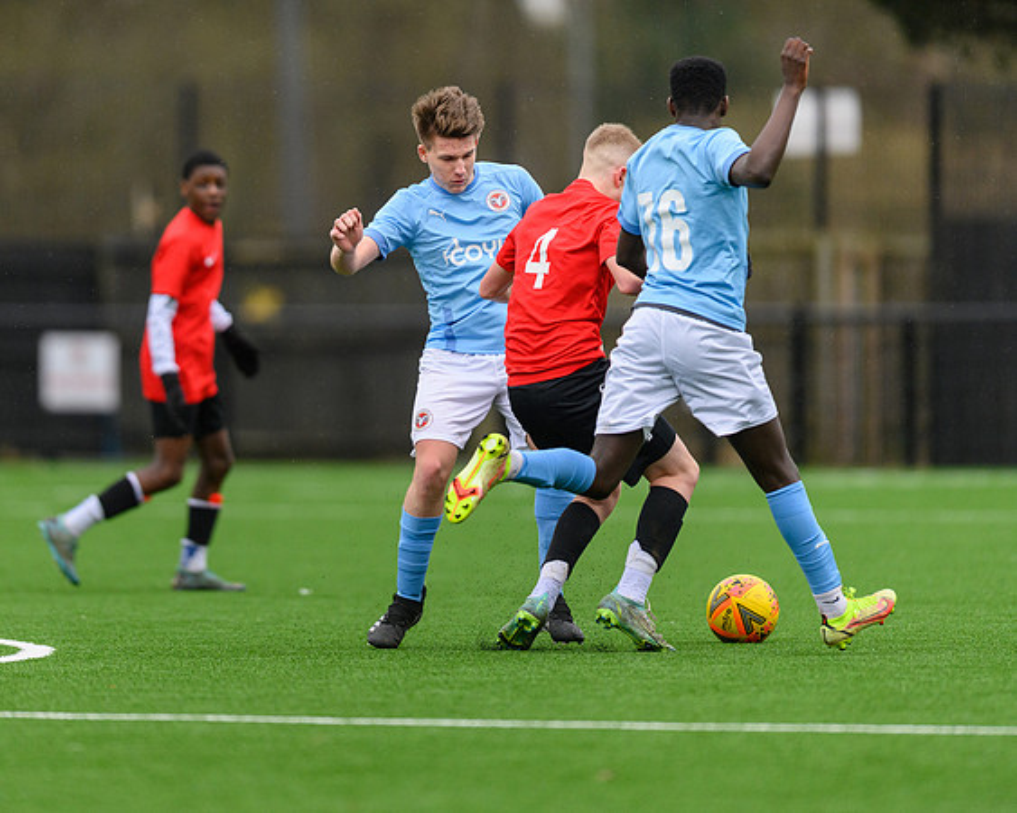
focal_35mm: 479
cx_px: 370
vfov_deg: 3.2
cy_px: 430
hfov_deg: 4.0
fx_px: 14420
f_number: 2.8
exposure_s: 1/2000
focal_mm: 400
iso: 1400
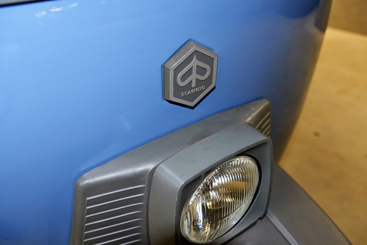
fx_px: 306
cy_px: 122
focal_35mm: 30
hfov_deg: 61.9
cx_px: 184
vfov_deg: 43.7
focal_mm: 30
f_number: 4
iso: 800
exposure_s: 1/60
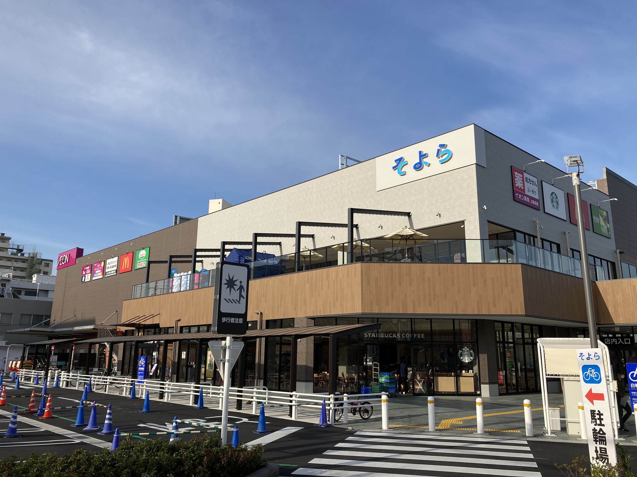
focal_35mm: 29
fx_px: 534
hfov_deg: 61.6
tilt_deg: +14.6
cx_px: 328
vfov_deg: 48.2
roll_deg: -0.8
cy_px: 232
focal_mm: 3.99
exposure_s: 1/1946
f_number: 1.8
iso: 20
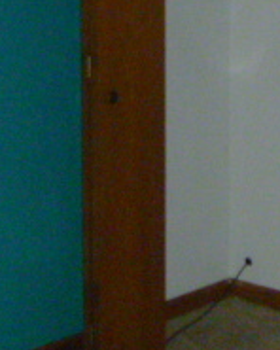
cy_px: -25
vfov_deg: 15.9
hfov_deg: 13.1
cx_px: 182
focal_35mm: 118
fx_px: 1222
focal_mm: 6.3
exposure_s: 1/60
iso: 640
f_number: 3.5
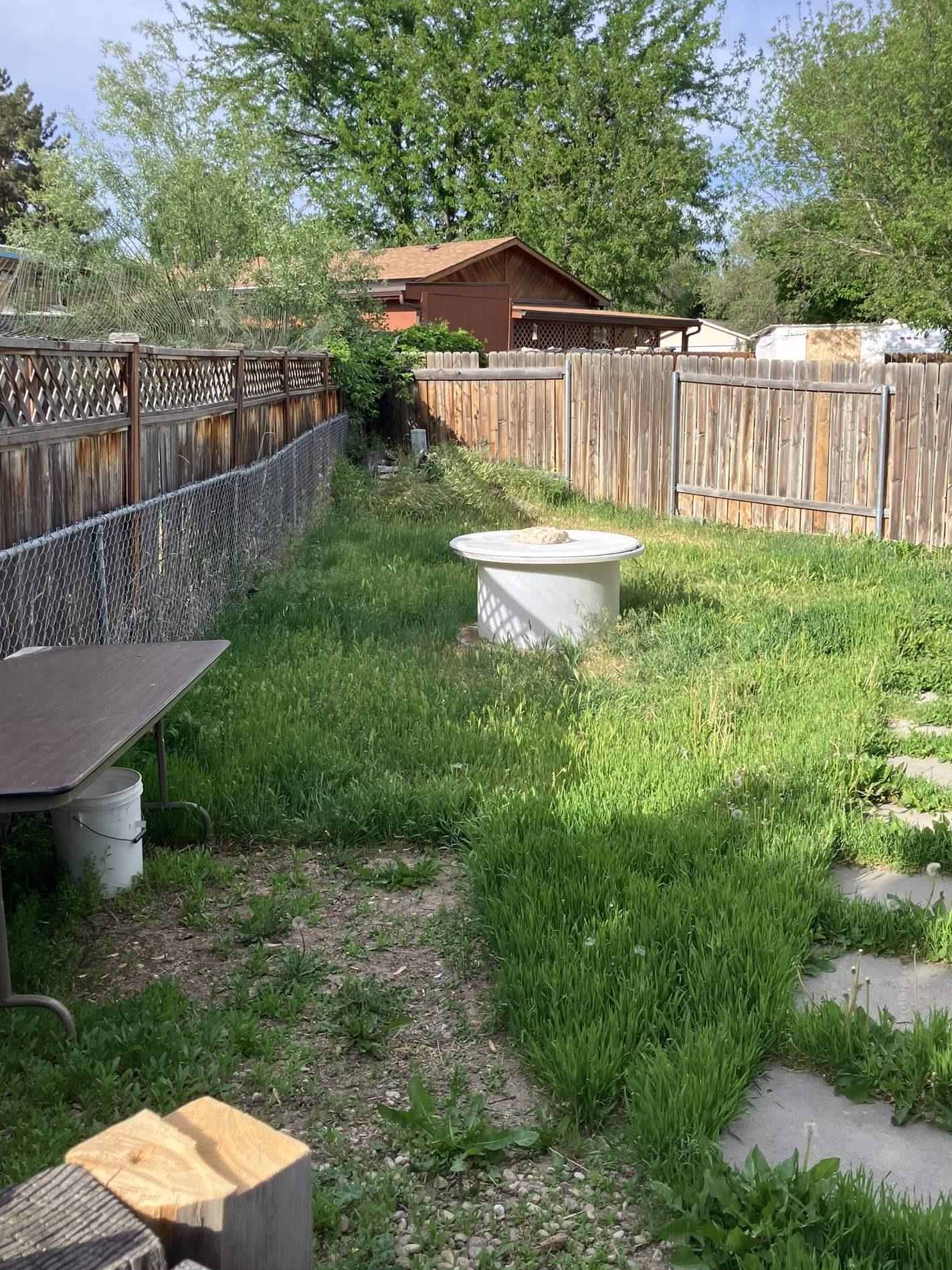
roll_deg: -0.7
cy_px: 592
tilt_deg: -10.6
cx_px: 498
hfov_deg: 41.8
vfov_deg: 53.9
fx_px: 1247
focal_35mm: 34
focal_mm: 3.99
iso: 32
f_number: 1.8
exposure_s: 1/796
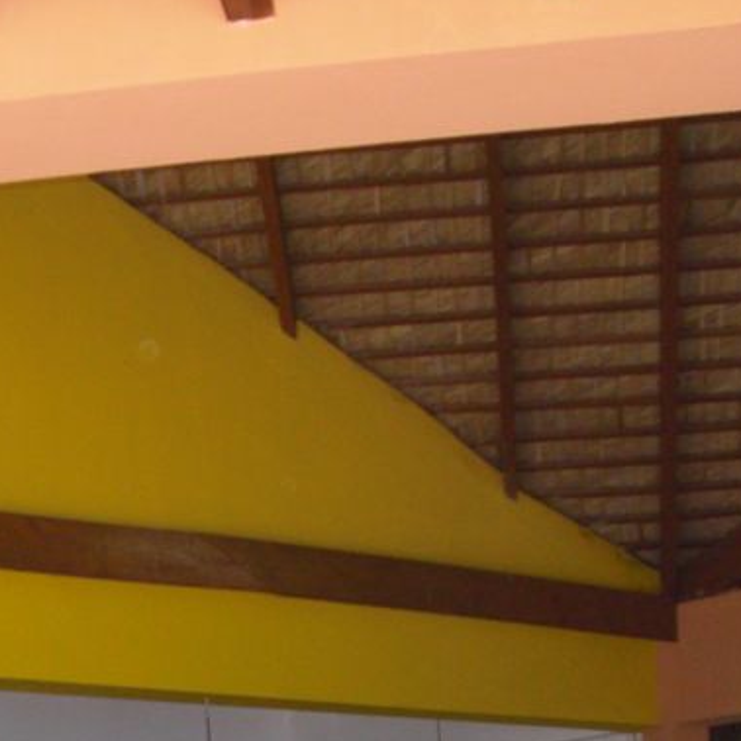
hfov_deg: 18.6
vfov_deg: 18.6
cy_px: 733
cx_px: 14
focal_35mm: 91
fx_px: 2204
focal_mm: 6.2
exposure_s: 1/60
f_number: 2.7
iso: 200
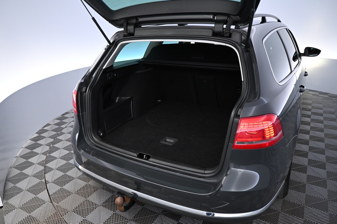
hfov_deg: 71.5
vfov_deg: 51.3
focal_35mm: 25
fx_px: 234
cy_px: 109
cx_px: 167
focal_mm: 16
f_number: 3.5
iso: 2500
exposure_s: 1/125
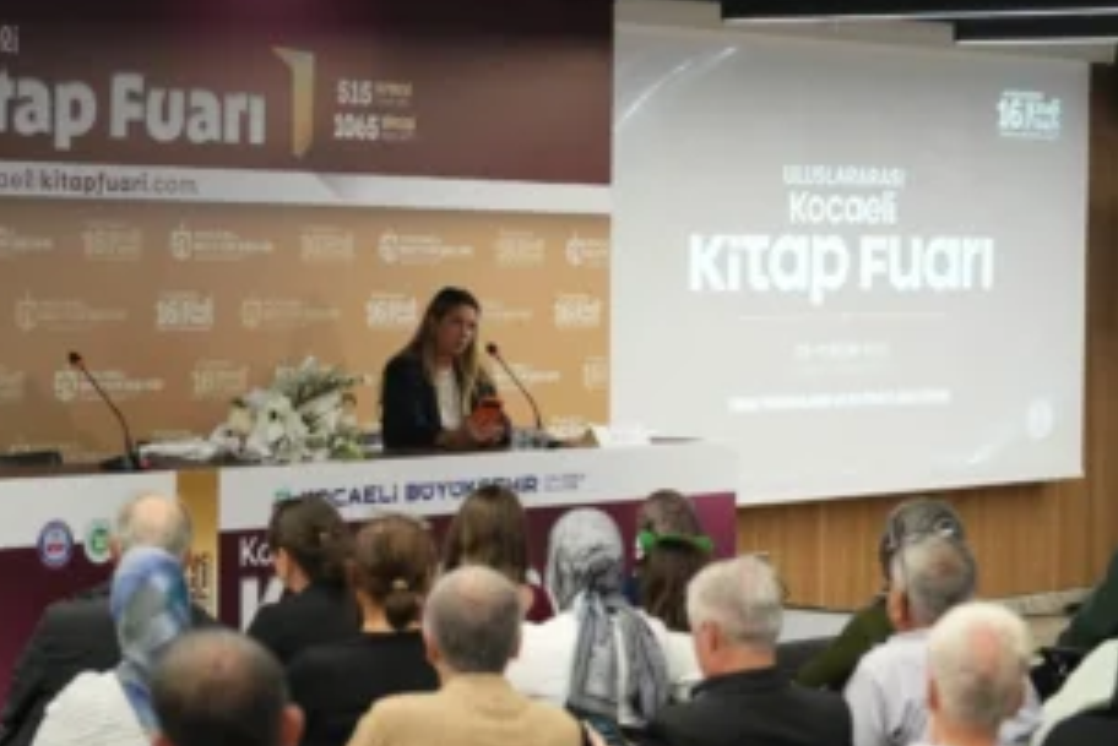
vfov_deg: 11.9
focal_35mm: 115
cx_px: 747
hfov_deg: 17.7
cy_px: 527
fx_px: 3573
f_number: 2.8
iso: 2000
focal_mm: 70
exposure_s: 1/250
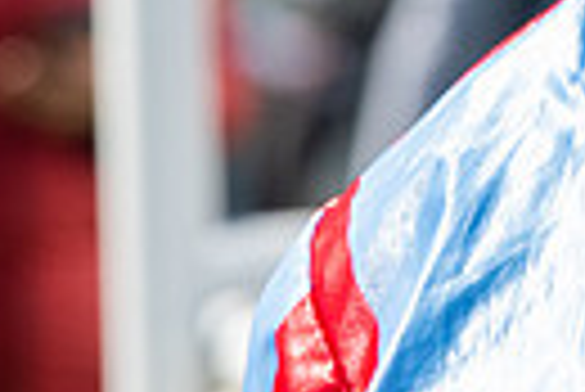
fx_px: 20075
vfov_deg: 1.1
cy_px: -358
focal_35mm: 1234
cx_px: 752
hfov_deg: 1.7
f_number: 8
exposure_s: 1/1250
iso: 500
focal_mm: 185
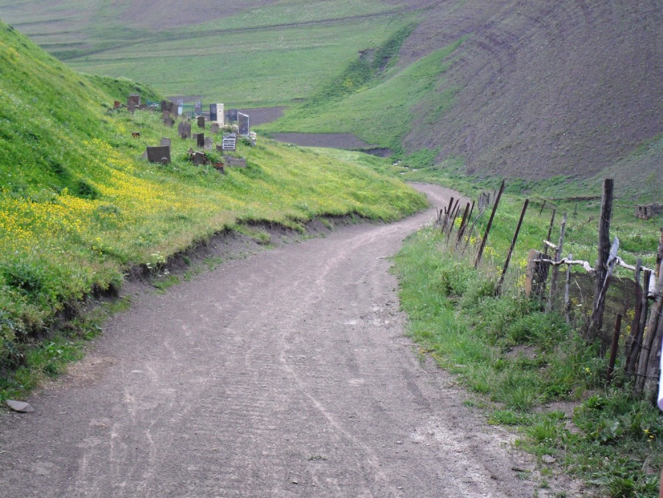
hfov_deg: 26.3
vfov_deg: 19.9
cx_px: 332
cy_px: 249
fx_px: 1417
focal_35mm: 74
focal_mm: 13.2
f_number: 3.9
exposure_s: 1/125
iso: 100
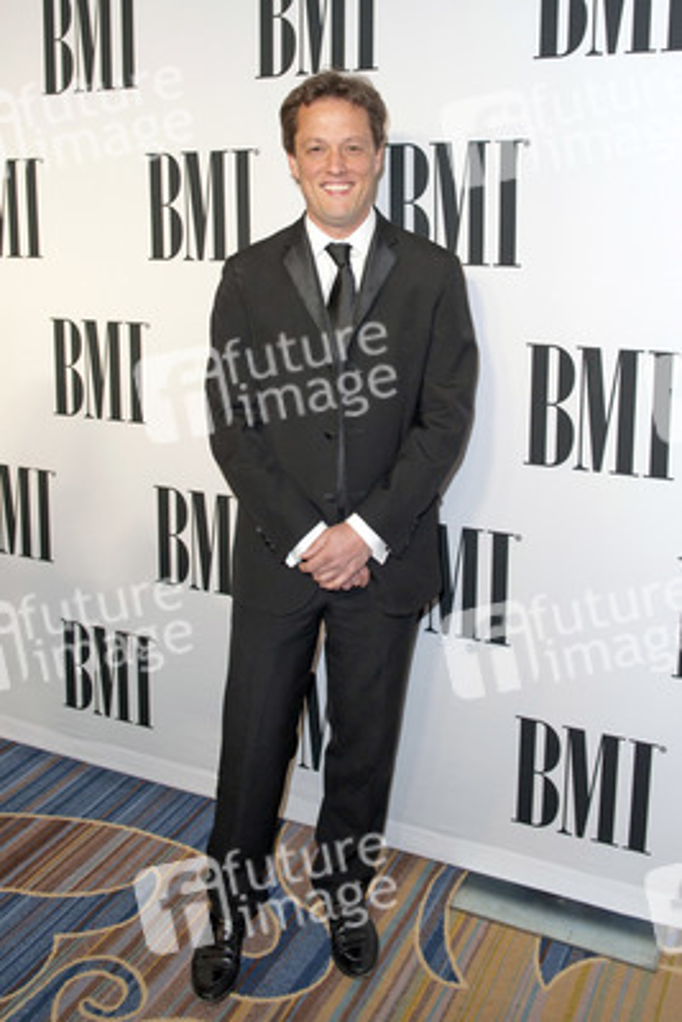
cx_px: 341
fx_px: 767
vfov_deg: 67.4
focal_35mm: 27
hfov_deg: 48.0
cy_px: 511
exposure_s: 1/400
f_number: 4
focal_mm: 27
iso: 500
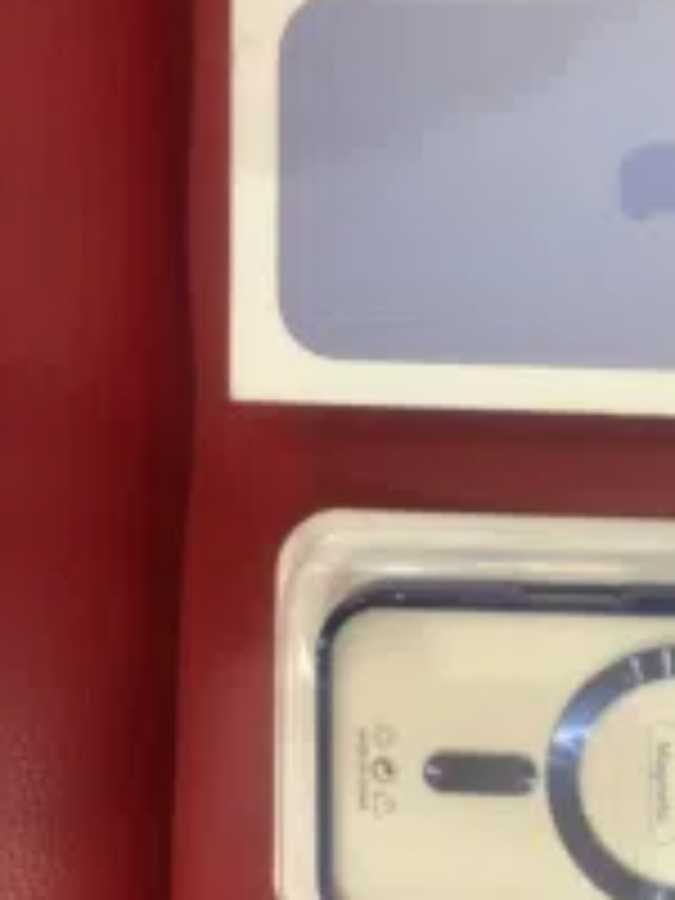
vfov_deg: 35.7
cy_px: 184
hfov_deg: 26.6
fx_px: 1352
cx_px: 666
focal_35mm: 52
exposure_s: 1/60
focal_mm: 5.96
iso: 400
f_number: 1.6
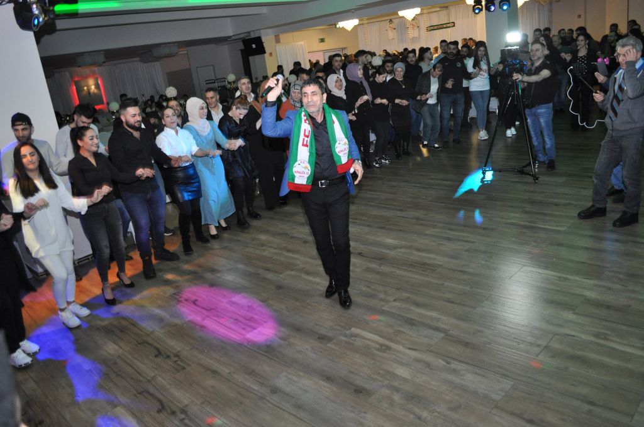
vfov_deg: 47.8
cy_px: 214
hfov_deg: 67.4
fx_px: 482
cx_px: 322
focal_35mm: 27
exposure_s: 1/60
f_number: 4
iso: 800
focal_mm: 18
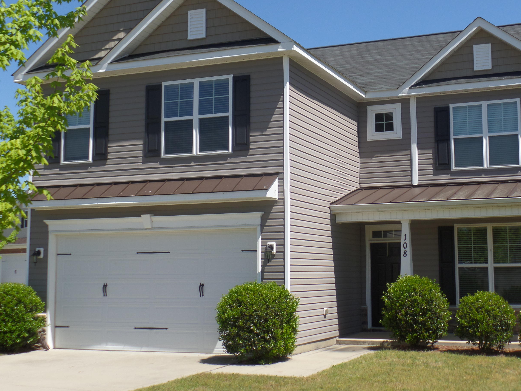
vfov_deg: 28.0
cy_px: 169
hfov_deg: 36.7
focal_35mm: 52
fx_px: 783
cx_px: 307
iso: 100
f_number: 3.2
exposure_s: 1/1500
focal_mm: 7.5
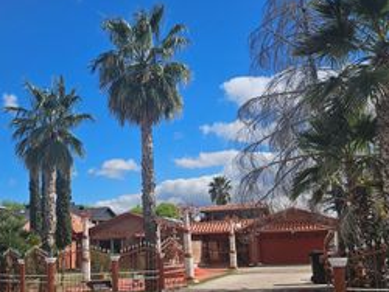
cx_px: 140
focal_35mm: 46
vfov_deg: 31.4
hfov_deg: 40.8
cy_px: 187
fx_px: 517
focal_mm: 6.3
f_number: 1.7
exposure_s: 1/1096
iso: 10
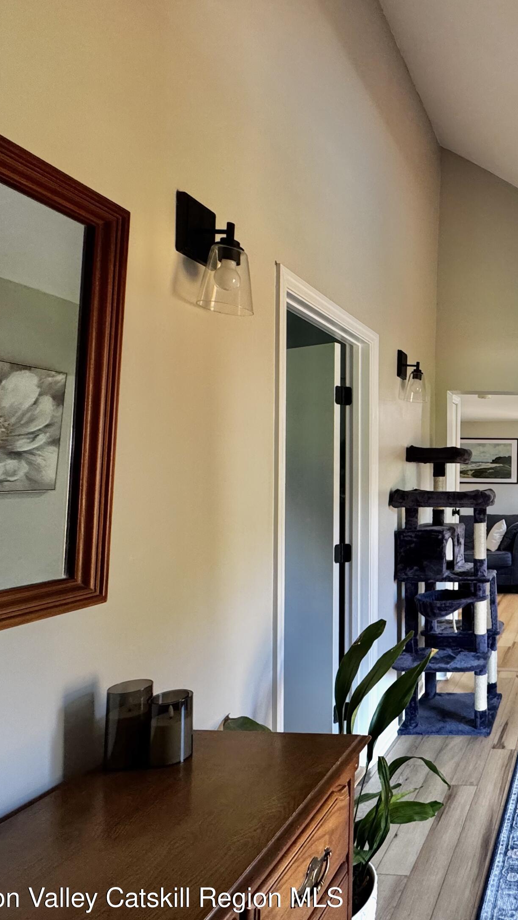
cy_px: 466
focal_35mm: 21
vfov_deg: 83.8
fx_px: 513
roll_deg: -0.6
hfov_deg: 42.9
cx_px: 560
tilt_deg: +0.9
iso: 250
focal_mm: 2.22
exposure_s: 1/60
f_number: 2.2
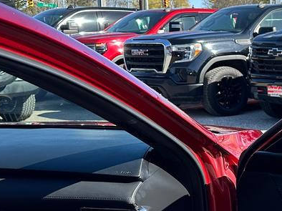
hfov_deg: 21.4
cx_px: 413
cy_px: 143
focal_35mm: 78
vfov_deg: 18.8
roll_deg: +0.3
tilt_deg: -9.8
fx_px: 635
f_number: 1.78
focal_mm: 6.86
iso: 80
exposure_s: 1/1812
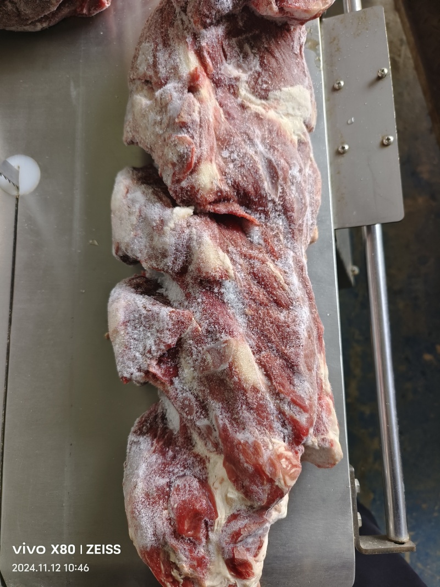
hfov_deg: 58.9
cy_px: 294
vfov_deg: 73.9
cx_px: 220
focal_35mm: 23
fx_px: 390
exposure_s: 1/100
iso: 685
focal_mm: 5.5
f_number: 1.75
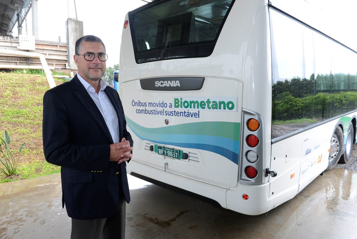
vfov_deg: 48.0
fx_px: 268
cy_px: 120
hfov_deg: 67.4
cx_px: 178
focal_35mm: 27
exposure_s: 1/160
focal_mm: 27
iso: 1250
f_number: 10
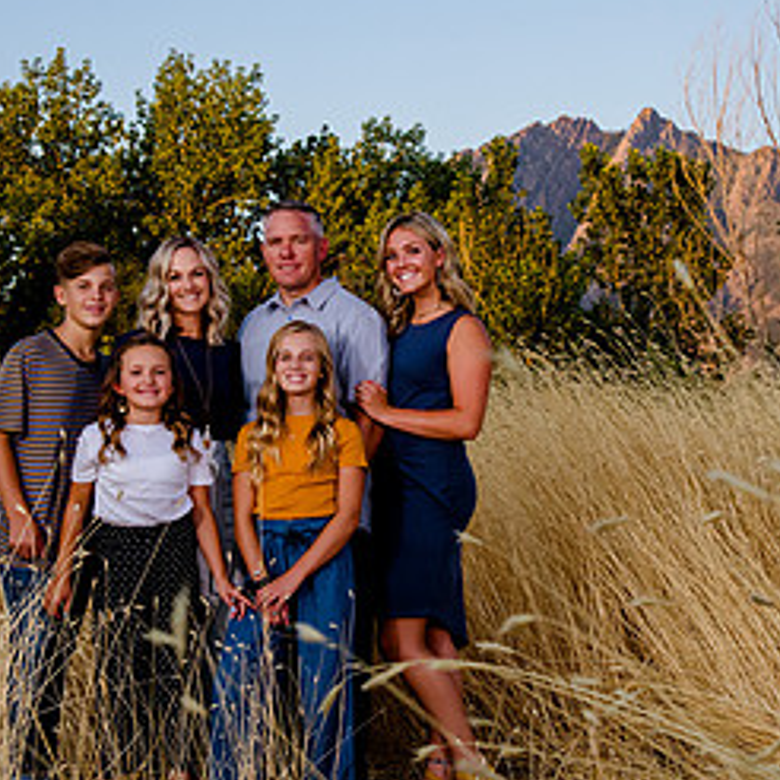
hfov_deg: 16.9
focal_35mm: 103
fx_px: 2626
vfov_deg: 16.9
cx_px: 390
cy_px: 366
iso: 800
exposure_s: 1/250
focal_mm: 48
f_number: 10
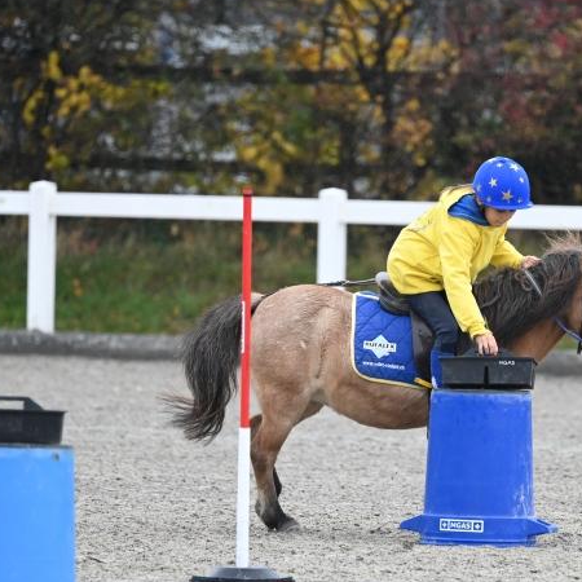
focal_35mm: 604
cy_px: 309
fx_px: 11489
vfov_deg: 2.9
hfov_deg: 2.9
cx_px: 422
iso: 4500
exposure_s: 1/1250
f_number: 5.6
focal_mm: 400
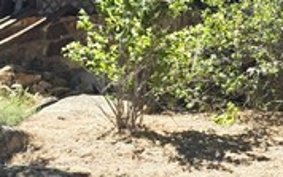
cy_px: 35
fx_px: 1079
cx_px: 272
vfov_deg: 9.3
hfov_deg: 14.7
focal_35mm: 140
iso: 80
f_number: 1.7
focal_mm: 6.3
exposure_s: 1/2082
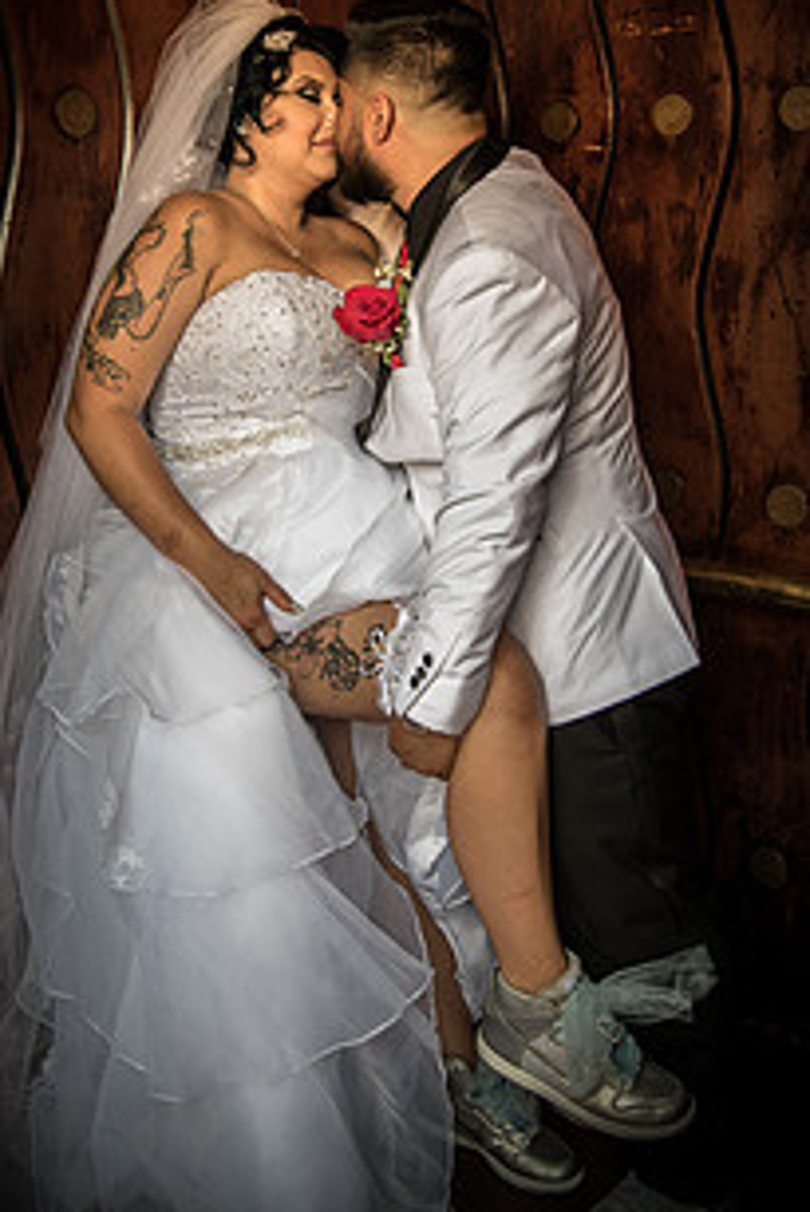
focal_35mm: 41
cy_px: 422
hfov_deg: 32.5
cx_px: 304
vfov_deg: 46.8
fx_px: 1382
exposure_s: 1/250
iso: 640
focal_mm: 28
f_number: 2.8
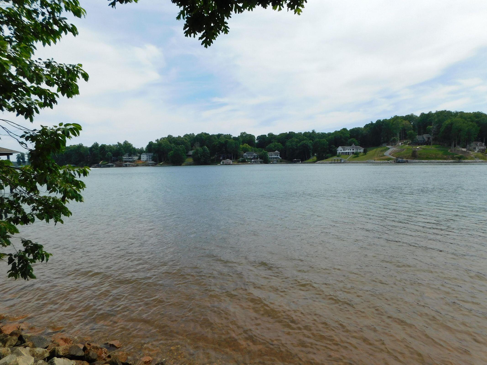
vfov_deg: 58.9
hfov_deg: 73.9
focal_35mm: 23
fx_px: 324
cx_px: 244
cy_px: 182
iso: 125
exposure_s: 1/640
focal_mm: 4
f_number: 6
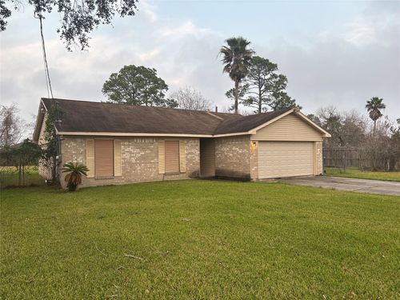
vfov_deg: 53.1
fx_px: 300
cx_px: 200
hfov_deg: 67.3
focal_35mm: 26
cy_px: 150
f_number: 1.6
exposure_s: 1/146
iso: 40
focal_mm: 5.96
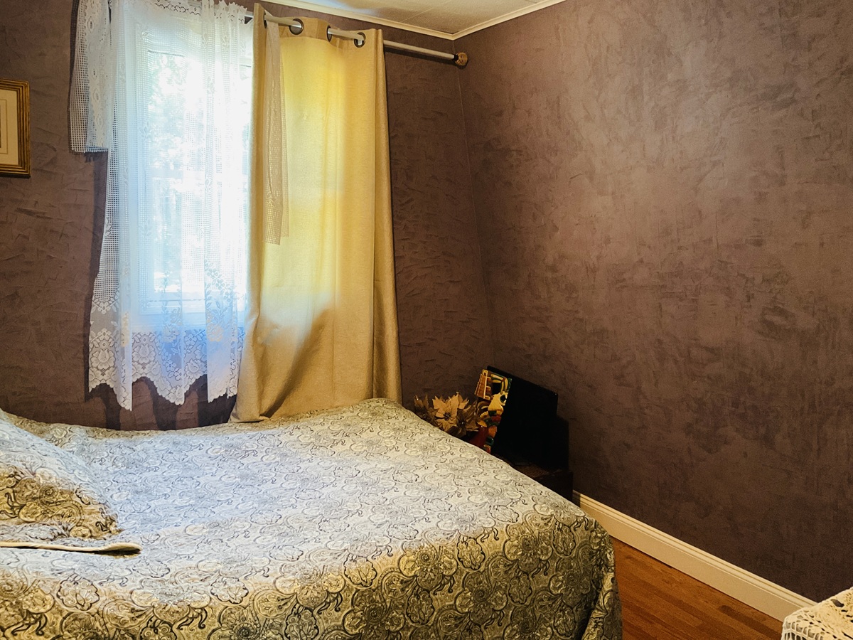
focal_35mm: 29
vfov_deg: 48.2
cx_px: 426
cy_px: 320
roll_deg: -1.5
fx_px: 715
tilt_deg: -8.2
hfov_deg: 61.7
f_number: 1.8
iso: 250
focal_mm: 3
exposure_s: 1/40
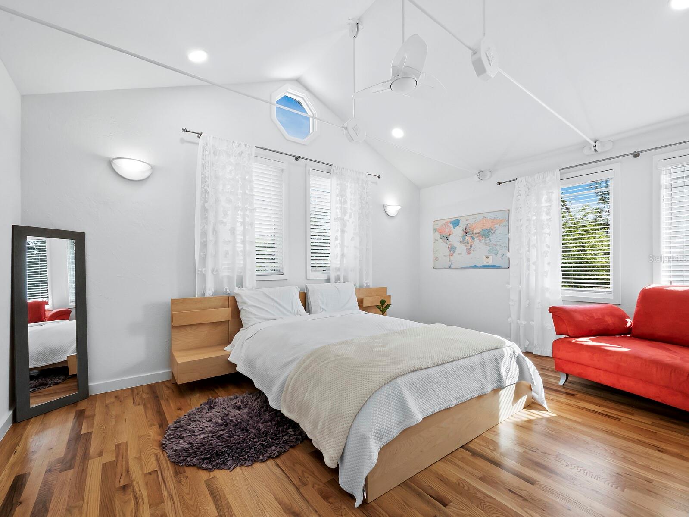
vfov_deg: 85.7
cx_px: 344
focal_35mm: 14
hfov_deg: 102.1
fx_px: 279
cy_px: 258
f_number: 10
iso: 400
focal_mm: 7
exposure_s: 1/10
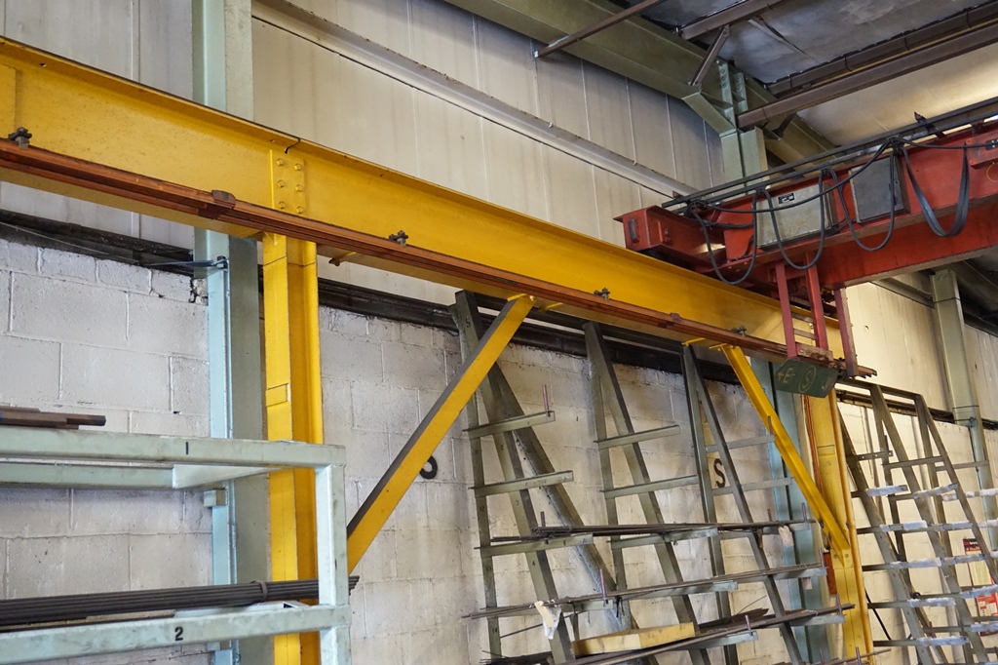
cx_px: 499
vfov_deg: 35.5
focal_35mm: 38
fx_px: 1039
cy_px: 332
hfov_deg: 51.3
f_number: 4.5
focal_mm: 25
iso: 3200
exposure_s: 1/50
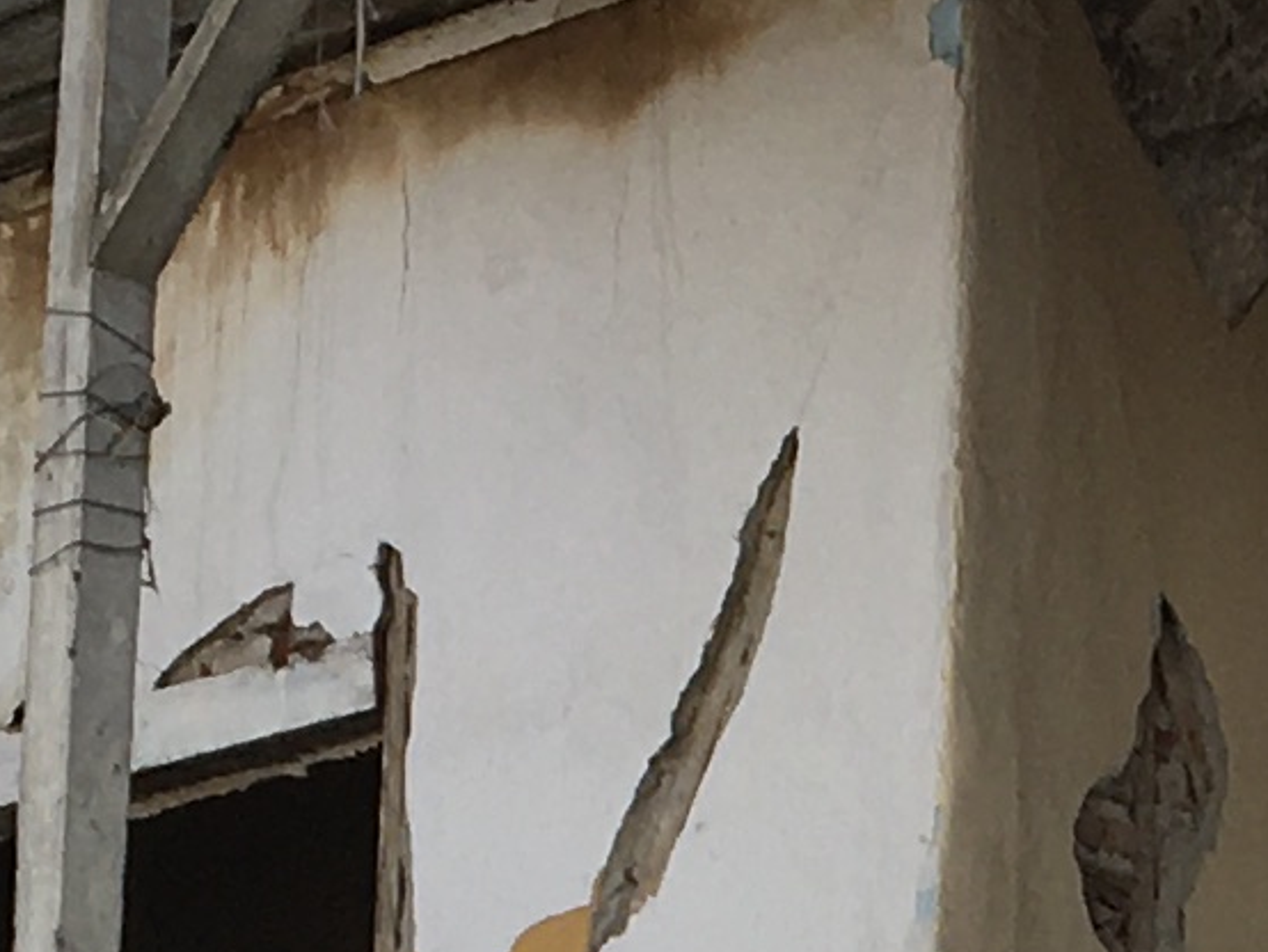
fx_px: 7732
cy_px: 2133
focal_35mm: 211
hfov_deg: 9.2
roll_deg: -1.1
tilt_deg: +9.1
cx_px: 1774
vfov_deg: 6.7
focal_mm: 4.15
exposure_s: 1/938
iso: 25
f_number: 2.2
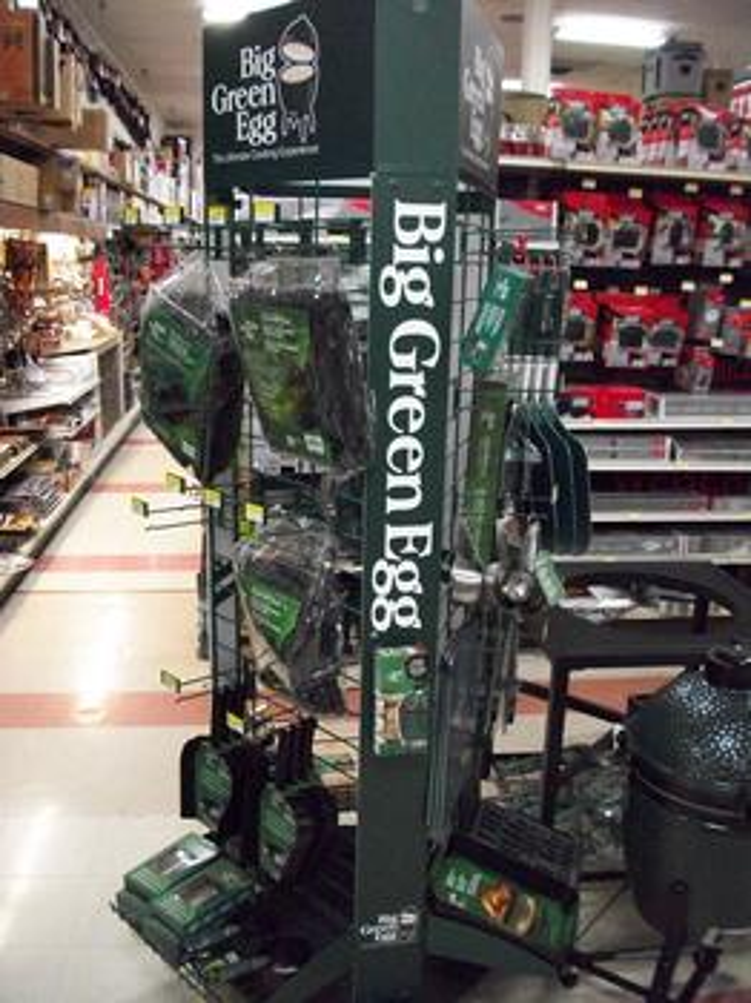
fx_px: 927
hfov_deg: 44.1
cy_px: 502
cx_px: 376
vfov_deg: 56.8
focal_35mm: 32
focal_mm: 5.7
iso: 640
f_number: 2.9
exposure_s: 1/100
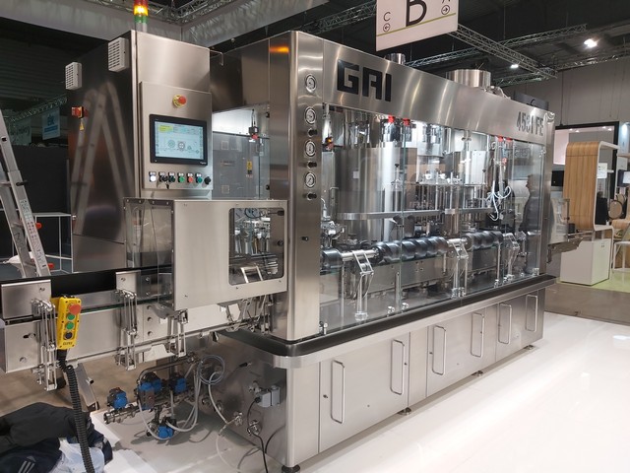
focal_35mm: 26
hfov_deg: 67.3
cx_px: 315
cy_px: 236
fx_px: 473
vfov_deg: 53.1
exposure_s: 1/50
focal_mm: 3.92
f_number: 1.7
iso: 64
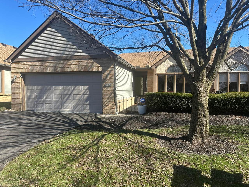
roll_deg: -0.4
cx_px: 124
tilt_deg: -2.4
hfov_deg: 71.6
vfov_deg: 56.8
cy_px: 94
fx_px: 173
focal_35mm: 24
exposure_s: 1/1949
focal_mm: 6.86
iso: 80
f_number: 1.78
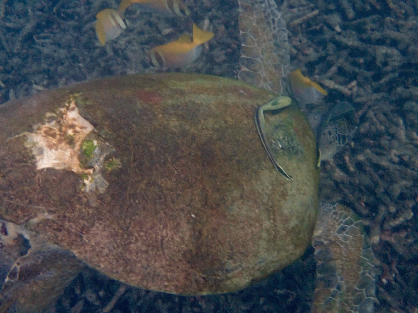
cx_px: 209
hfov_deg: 38.2
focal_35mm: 50
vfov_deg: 29.1
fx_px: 604
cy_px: 156
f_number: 4.5
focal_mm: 9.01
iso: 250
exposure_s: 1/100
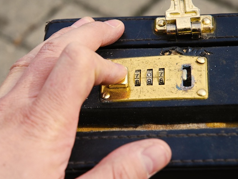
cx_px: 117
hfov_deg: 12.9
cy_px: 76
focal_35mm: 153
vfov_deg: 9.7
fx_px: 1052
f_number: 5
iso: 100
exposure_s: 1/400
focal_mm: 70
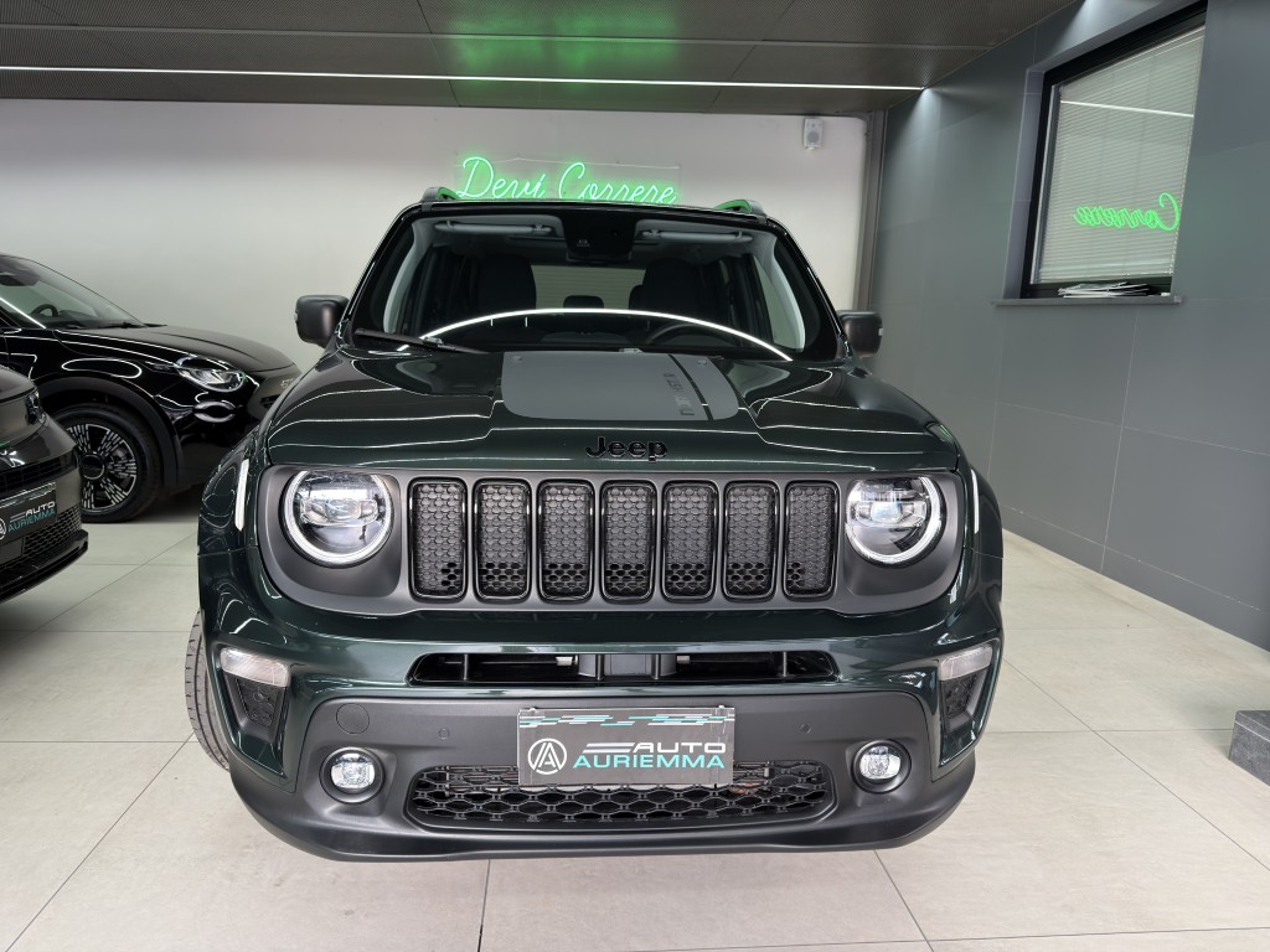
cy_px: 476
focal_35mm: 24
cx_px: 635
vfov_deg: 56.8
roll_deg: -2.2
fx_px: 881
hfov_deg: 71.6
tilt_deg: -10.3
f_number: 1.78
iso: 160
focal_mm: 6.76
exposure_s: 1/50
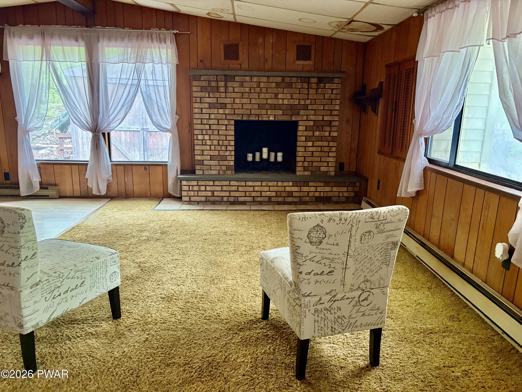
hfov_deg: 67.3
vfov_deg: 53.1
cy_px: 196
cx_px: 261
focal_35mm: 26
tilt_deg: -12.6
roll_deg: -0.1
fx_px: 392
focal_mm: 5.96
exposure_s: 1/40
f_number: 1.6
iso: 400
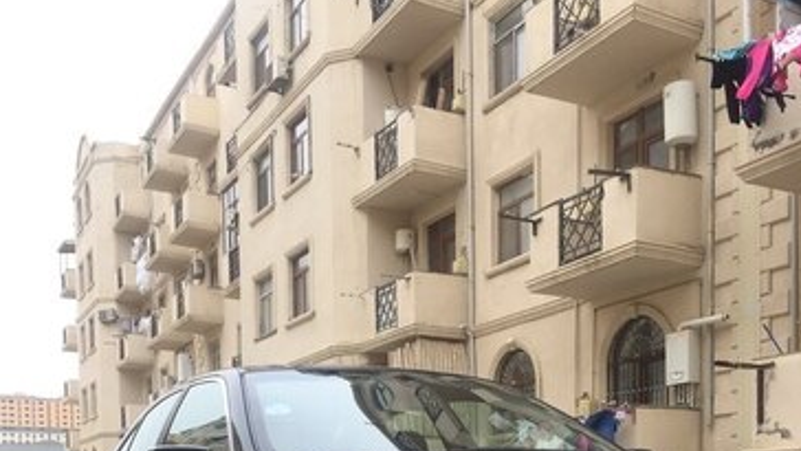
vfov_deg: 25.1
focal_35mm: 43
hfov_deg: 47.3
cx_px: 405
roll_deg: +0.4
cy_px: 532
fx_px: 914
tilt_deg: -0.8
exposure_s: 1/581
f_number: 2.2
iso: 32
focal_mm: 4.15
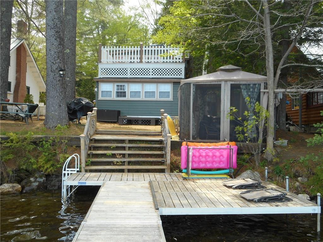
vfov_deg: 41.8
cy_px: 121
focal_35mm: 34
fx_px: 317
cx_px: 162
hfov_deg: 54.0
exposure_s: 1/80
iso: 80
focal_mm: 6
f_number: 4.2
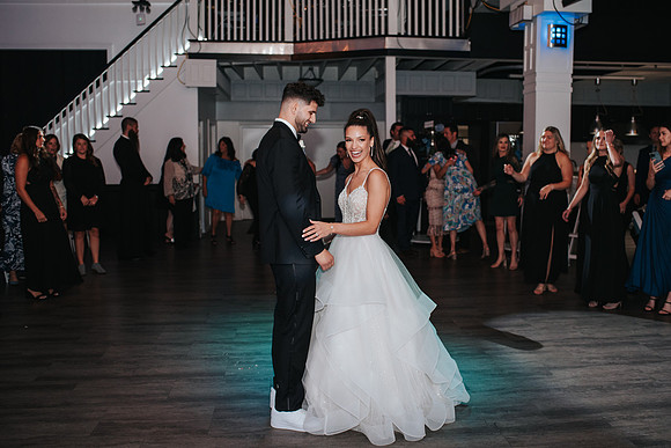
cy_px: 224
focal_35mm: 37
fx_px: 694
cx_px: 357
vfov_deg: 35.7
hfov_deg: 51.5
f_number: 2.8
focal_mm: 35
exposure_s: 1/200
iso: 1000
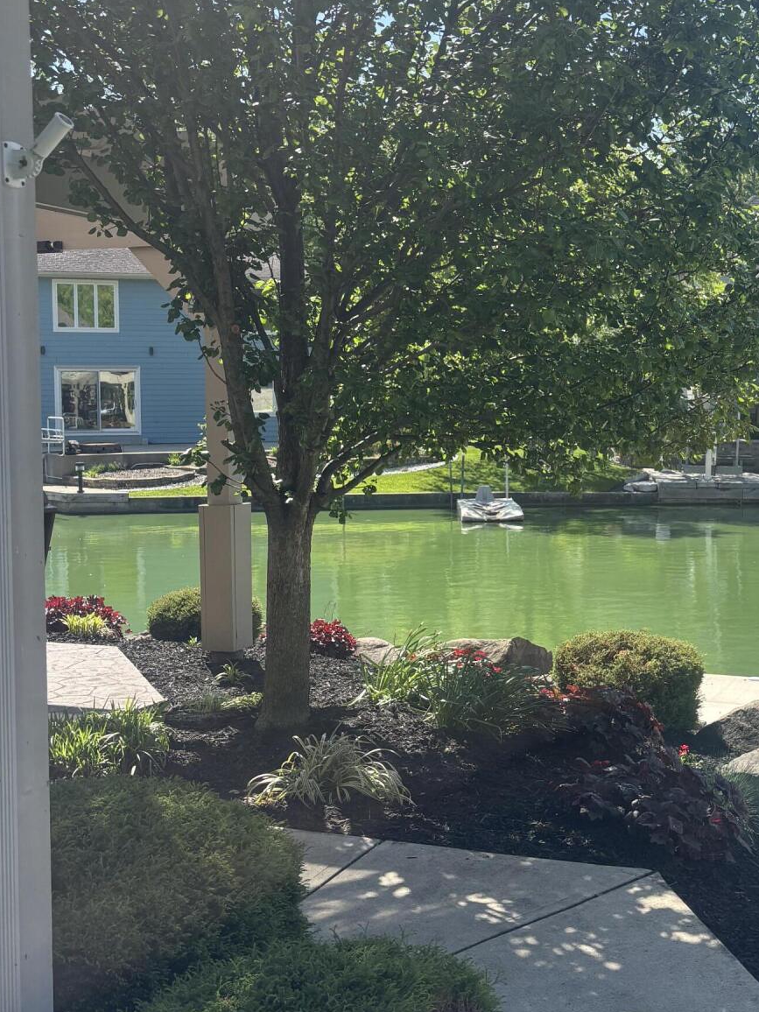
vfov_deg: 42.0
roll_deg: +0.3
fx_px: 1316
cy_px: 447
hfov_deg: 31.3
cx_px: 621
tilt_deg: -3.3
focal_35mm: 45
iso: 50
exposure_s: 1/1751
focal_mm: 5.96
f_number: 1.6
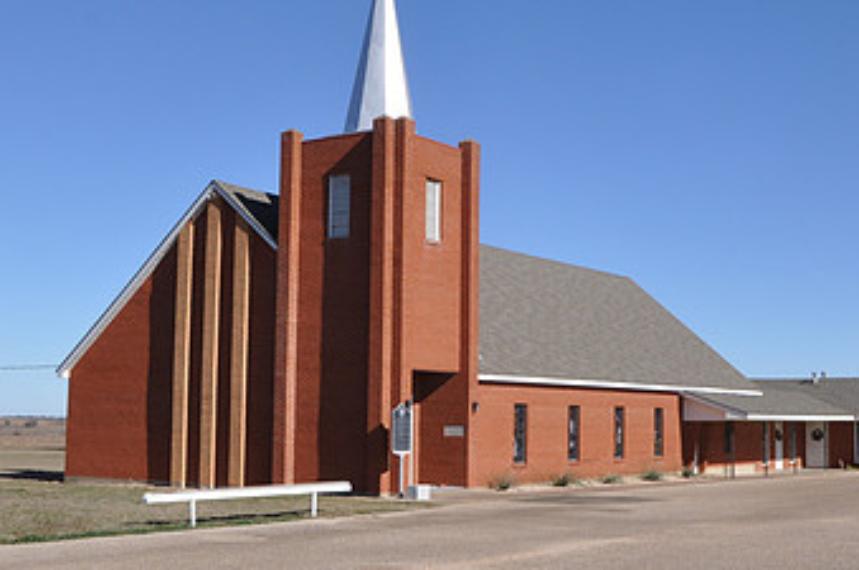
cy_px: 267
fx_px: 1283
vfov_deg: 25.0
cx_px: 504
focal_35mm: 54
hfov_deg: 36.9
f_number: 13
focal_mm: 21
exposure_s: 1/160
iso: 200
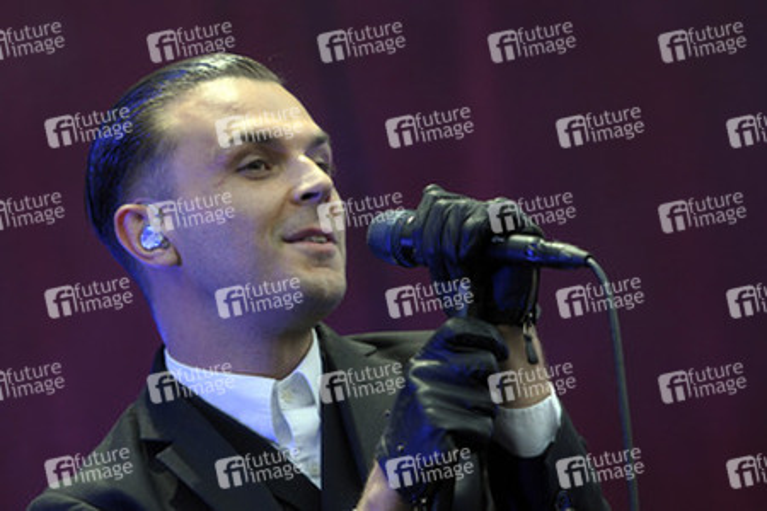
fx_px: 4793
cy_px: 256
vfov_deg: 6.1
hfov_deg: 9.1
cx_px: 384
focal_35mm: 225
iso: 400
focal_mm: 150
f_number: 2.8
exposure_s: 1/320
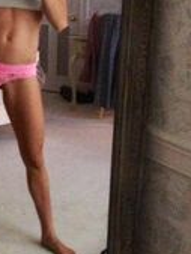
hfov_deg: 18.5
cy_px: 107
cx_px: 11
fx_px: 573
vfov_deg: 25.0
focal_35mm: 78
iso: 800
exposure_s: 1/15
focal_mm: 4.12
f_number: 2.4
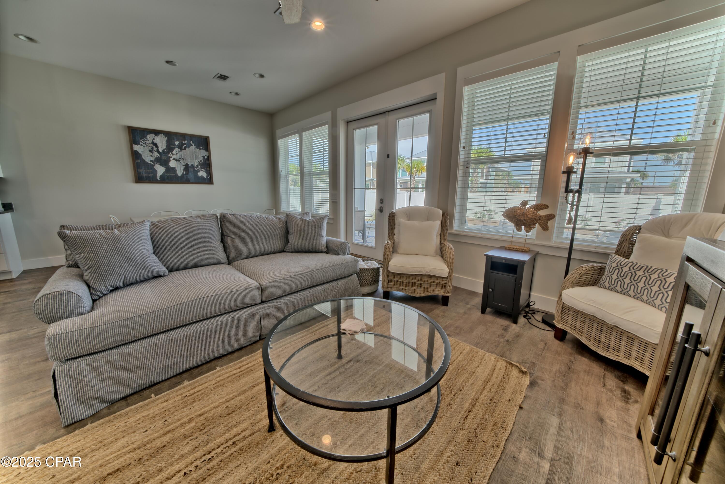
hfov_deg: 112.6
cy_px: 242
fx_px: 242
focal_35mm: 12
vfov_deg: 90.0
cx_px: 362
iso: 200
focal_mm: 12
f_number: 18
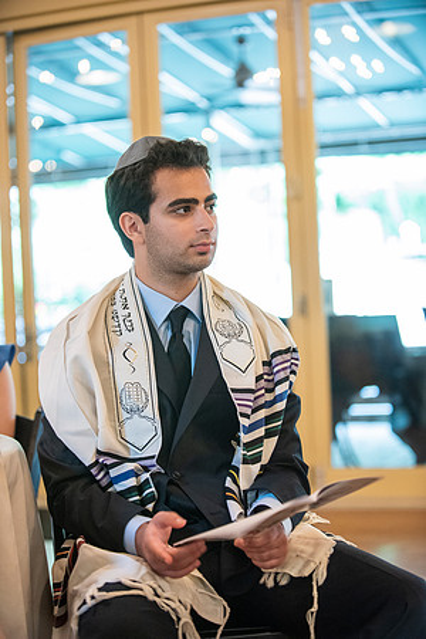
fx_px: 1242
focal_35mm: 70
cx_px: 213
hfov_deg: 19.5
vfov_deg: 28.8
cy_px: 320
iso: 3200
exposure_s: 1/60
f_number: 2.8
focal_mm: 70
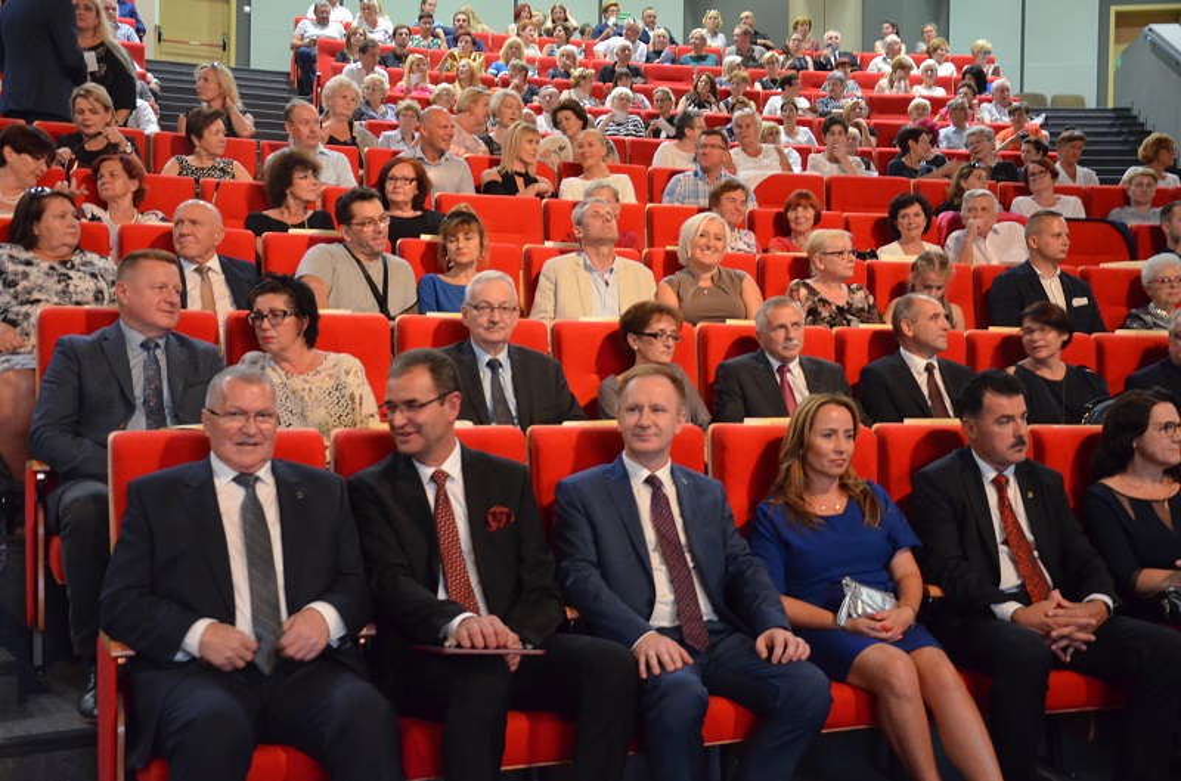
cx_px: 590
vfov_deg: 35.3
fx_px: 1227
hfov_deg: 51.4
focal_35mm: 38
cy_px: 390
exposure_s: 1/25
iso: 3200
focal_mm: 25
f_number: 4
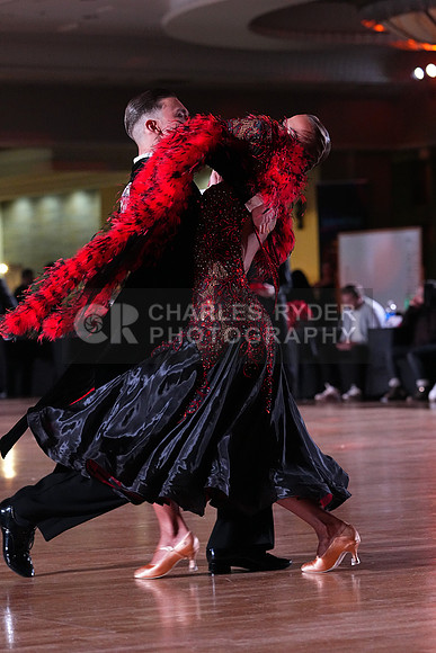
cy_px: 326
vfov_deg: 14.9
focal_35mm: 138
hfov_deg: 9.9
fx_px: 2505
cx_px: 218
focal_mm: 138
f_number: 5
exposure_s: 1/400
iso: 8000
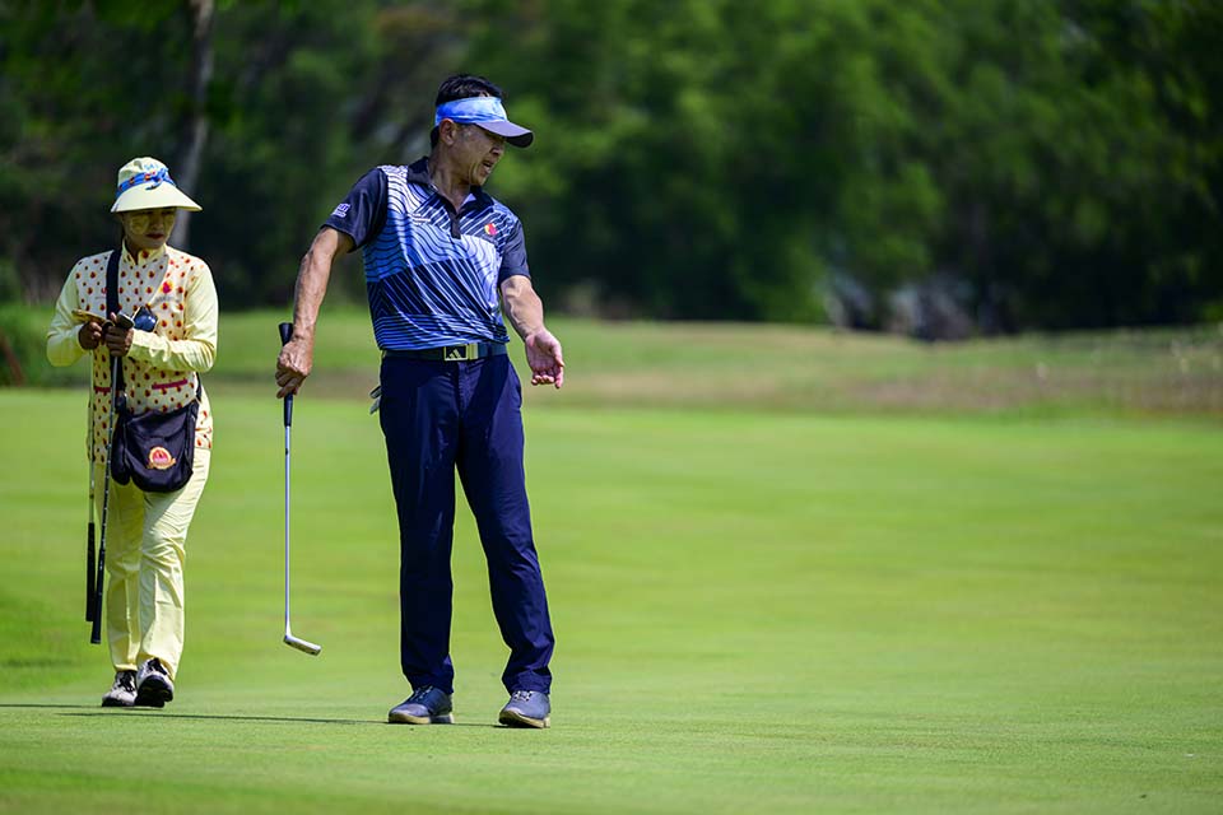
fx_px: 6794
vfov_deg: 6.9
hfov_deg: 10.3
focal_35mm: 200
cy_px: 408
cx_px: 612
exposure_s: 1/3200
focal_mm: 200
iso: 125
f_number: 2.8
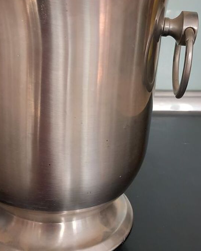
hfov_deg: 29.0
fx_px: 387
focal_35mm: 52
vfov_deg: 35.8
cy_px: 94
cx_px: 71
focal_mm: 4
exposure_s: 1/50
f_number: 1.8
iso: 64
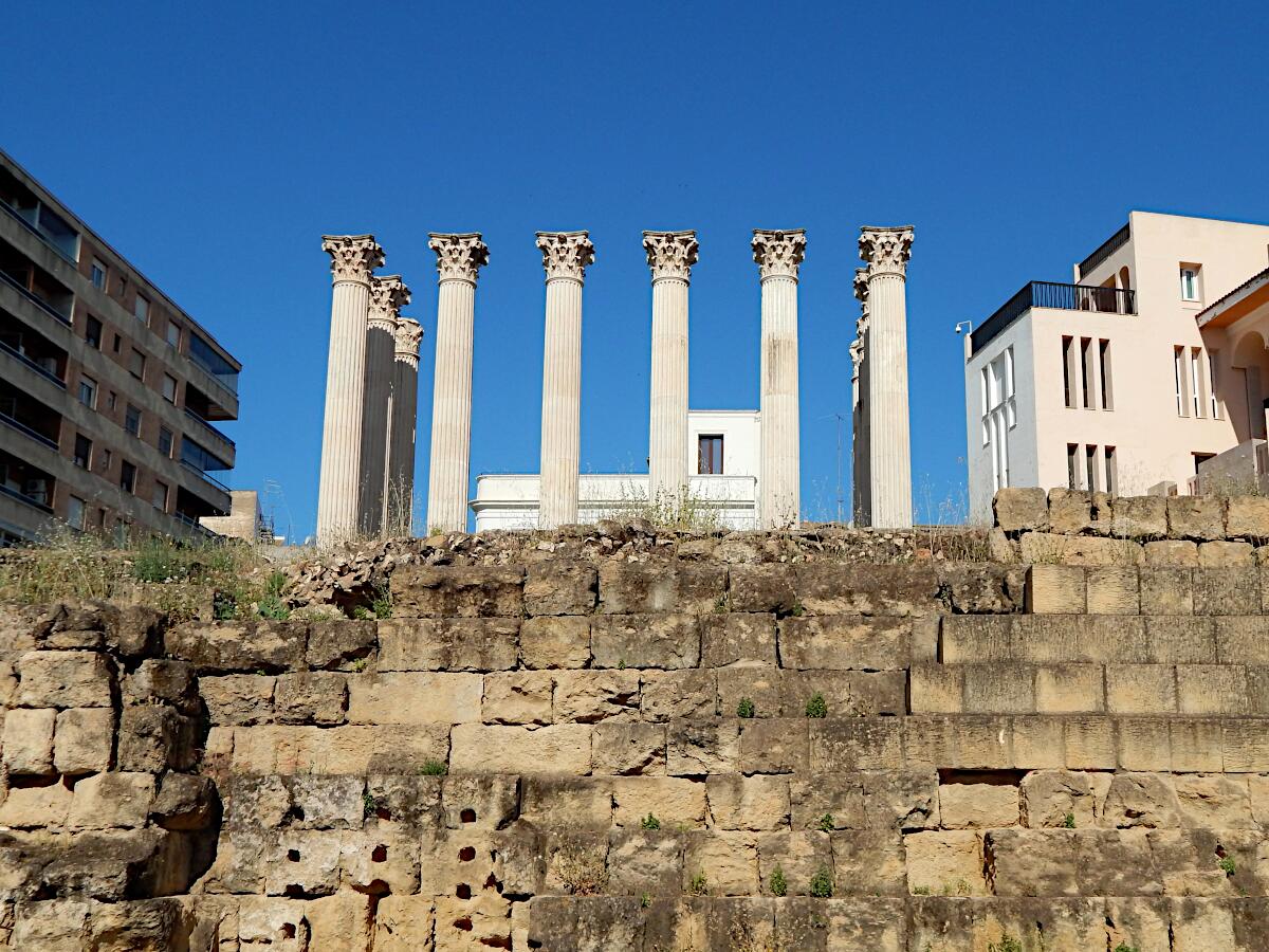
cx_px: 634
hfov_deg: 52.6
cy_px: 476
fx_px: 1283
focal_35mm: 35
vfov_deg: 40.7
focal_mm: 6.1
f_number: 6.7
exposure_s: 1/800
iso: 125
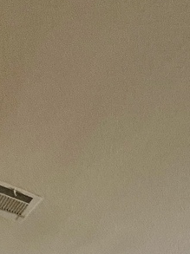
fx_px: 352
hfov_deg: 25.5
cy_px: 429
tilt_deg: -1.1
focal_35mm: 48
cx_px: 253
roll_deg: -1.3
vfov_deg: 24.2
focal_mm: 1.57
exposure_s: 1/120
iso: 160
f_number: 1.8
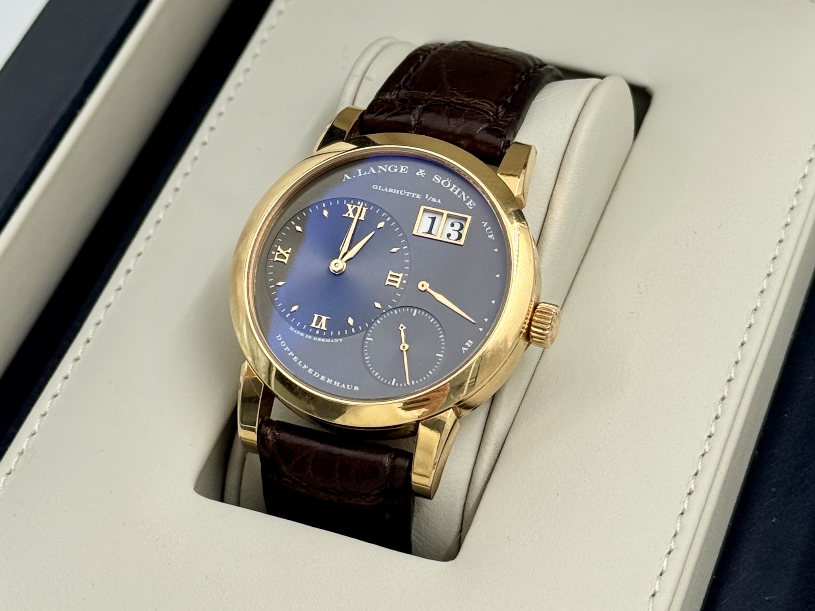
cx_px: 408
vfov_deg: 30.3
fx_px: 1130
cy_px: 306
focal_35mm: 48
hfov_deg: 39.7
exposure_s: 1/351
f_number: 1.78
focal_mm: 6.76
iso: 64
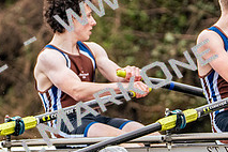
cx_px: 186
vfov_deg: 1.2
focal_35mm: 1147
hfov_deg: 1.8
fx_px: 7264
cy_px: 36
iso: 3200
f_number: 6.3
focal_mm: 422
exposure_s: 1/2000
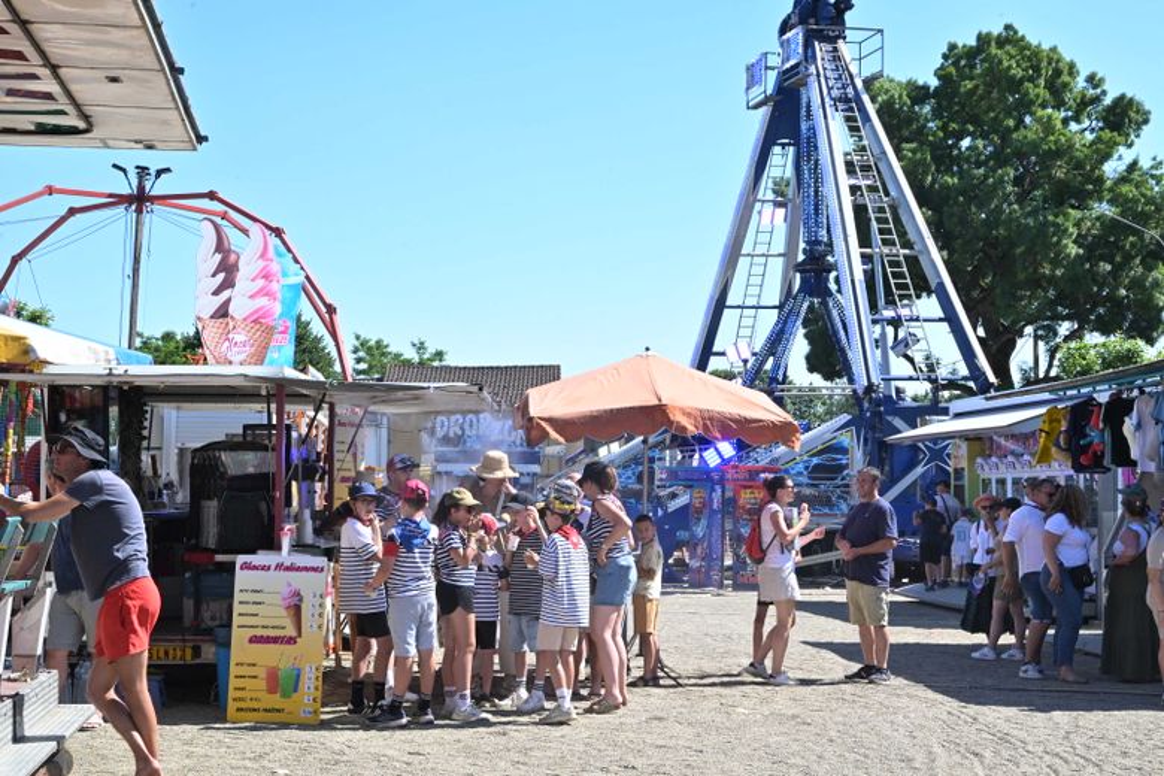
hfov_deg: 33.4
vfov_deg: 22.6
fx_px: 1940
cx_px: 582
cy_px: 388
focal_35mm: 60
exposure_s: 1/200
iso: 500
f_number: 18
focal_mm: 60
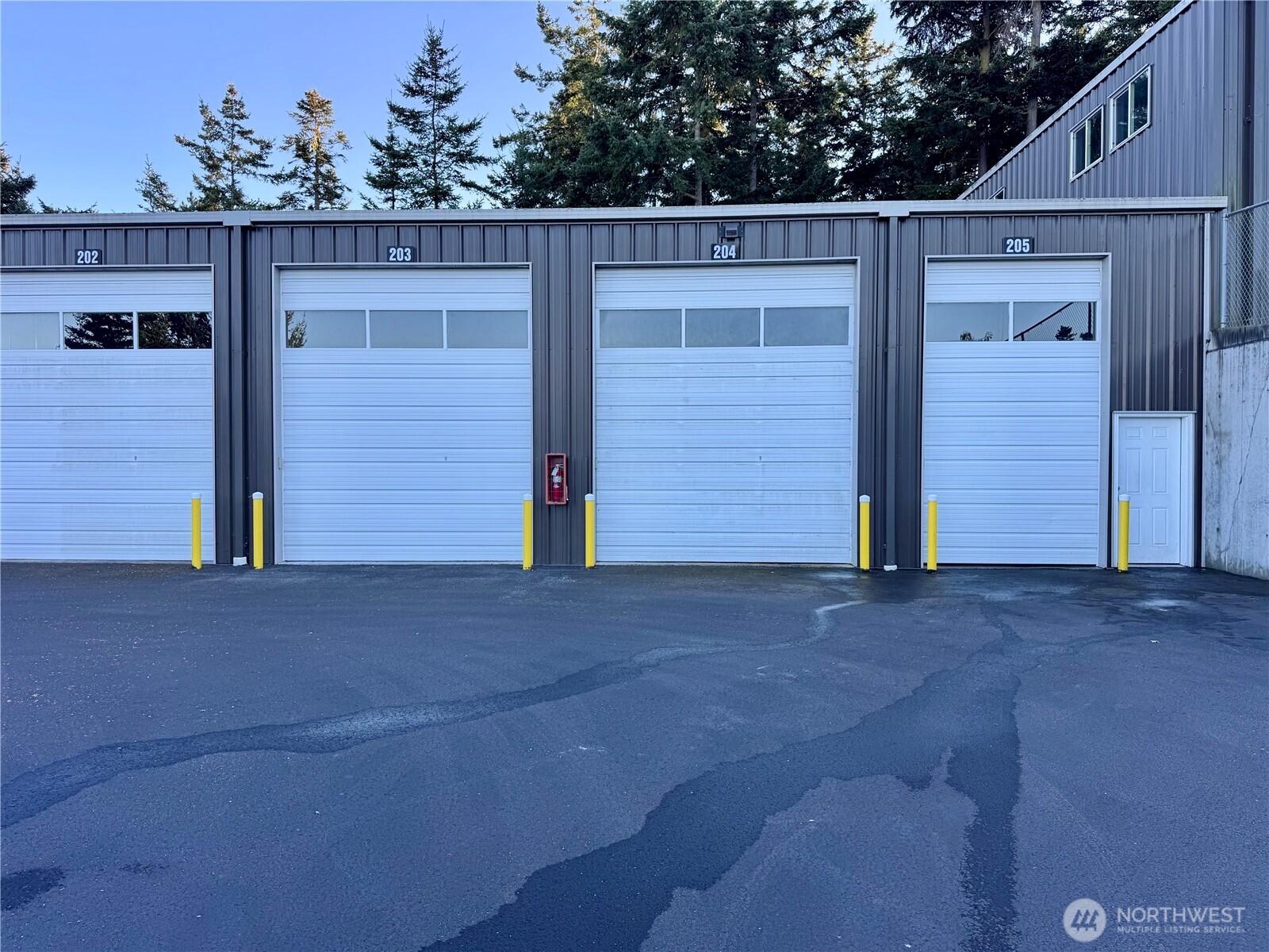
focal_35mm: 24
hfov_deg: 71.6
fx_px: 880
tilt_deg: -0.6
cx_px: 634
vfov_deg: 56.8
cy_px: 476
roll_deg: -0.3
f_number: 1.78
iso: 80
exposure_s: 1/609
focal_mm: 6.76
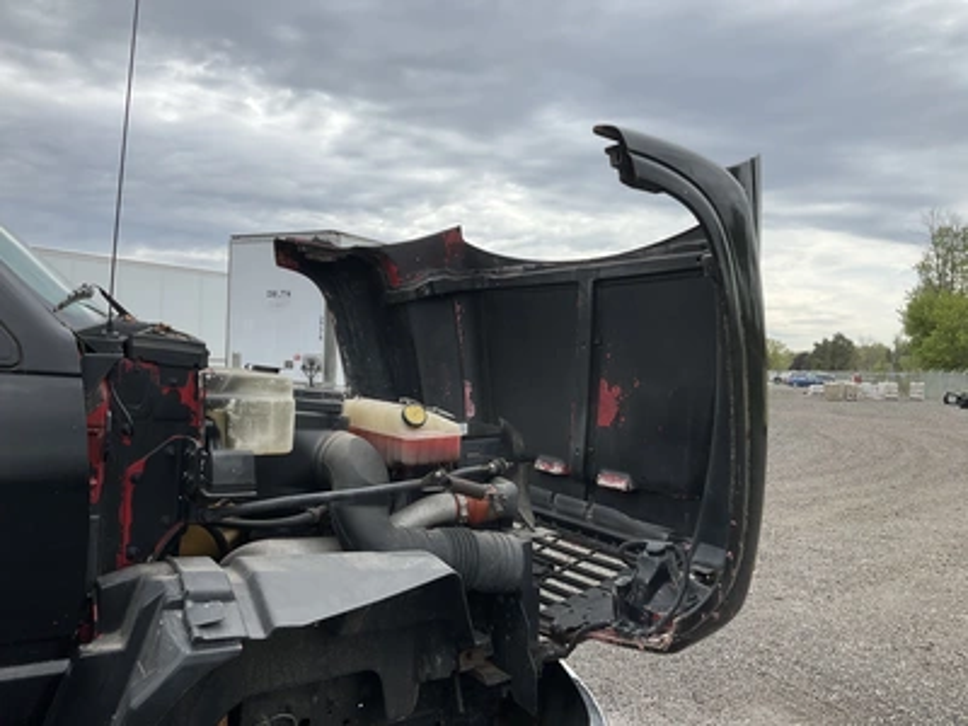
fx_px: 811
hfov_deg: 61.7
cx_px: 484
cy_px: 363
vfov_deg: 48.2
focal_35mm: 29
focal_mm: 3
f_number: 1.8
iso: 25
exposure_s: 1/1221
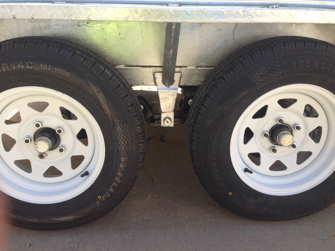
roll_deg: +0.7
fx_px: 319
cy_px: 126
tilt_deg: -20.3
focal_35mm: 33
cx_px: 168
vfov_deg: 42.9
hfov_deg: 55.4
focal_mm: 4.12
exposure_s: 1/323
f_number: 2.4
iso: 50
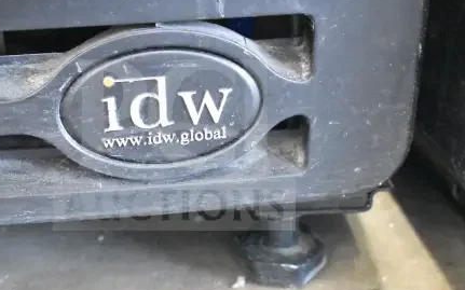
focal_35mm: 52
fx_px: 659
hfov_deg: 38.6
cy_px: 145
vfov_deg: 24.8
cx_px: 174
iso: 18000
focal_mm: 24
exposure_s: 1/40
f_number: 3.8
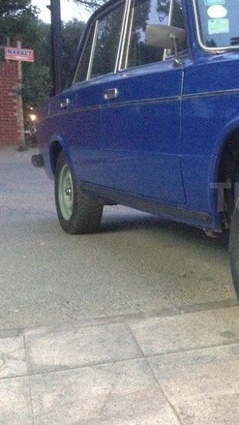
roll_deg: -1.2
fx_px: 608
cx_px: 309
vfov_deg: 38.5
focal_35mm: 54
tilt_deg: -7.2
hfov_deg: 20.4
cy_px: 197
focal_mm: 4.12
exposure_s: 1/15
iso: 800
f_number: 2.4
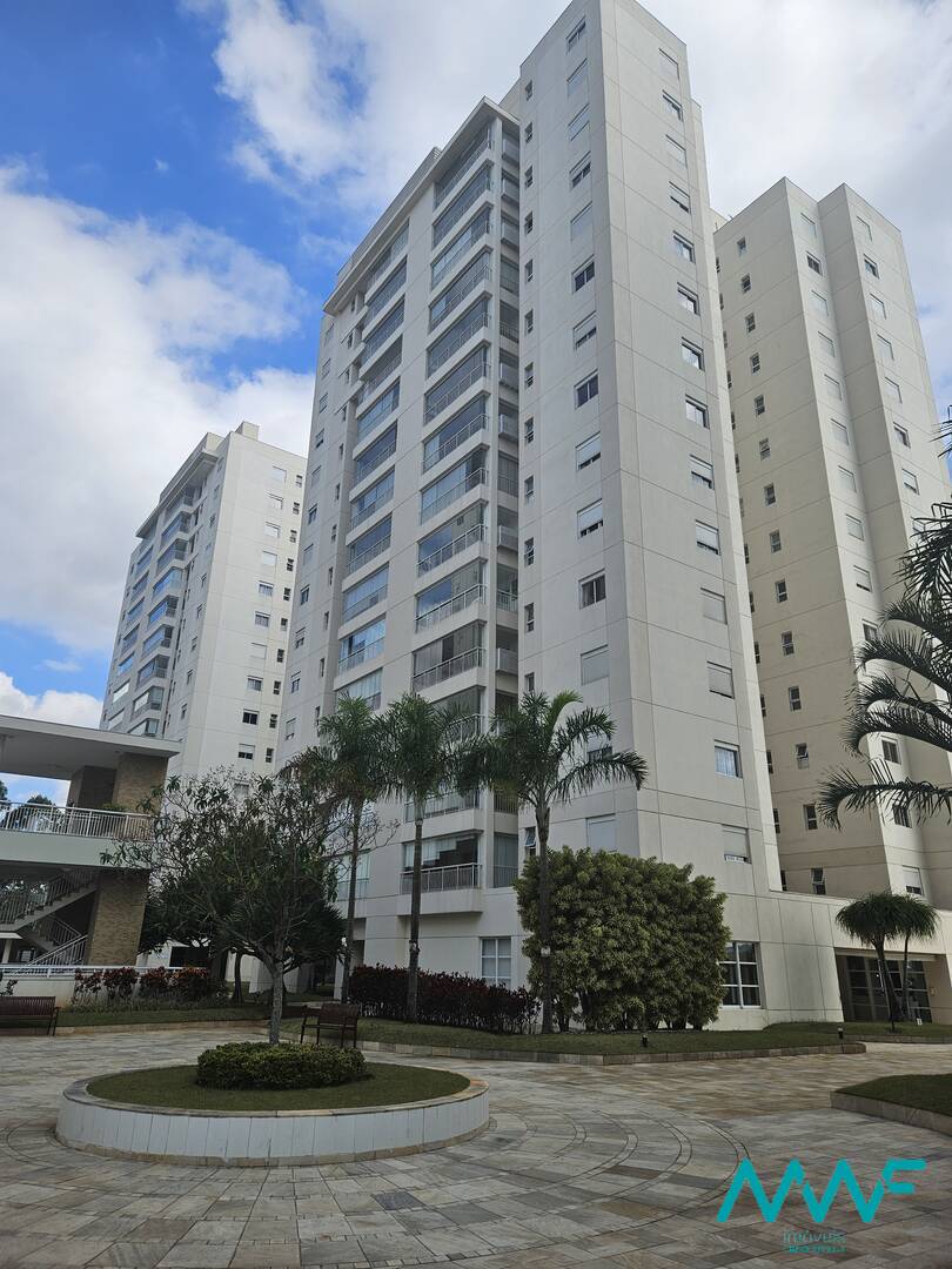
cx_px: 476
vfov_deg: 73.9
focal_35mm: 23
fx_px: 843
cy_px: 634
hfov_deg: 58.9
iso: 25
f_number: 1.8
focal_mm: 5.4
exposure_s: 1/1794
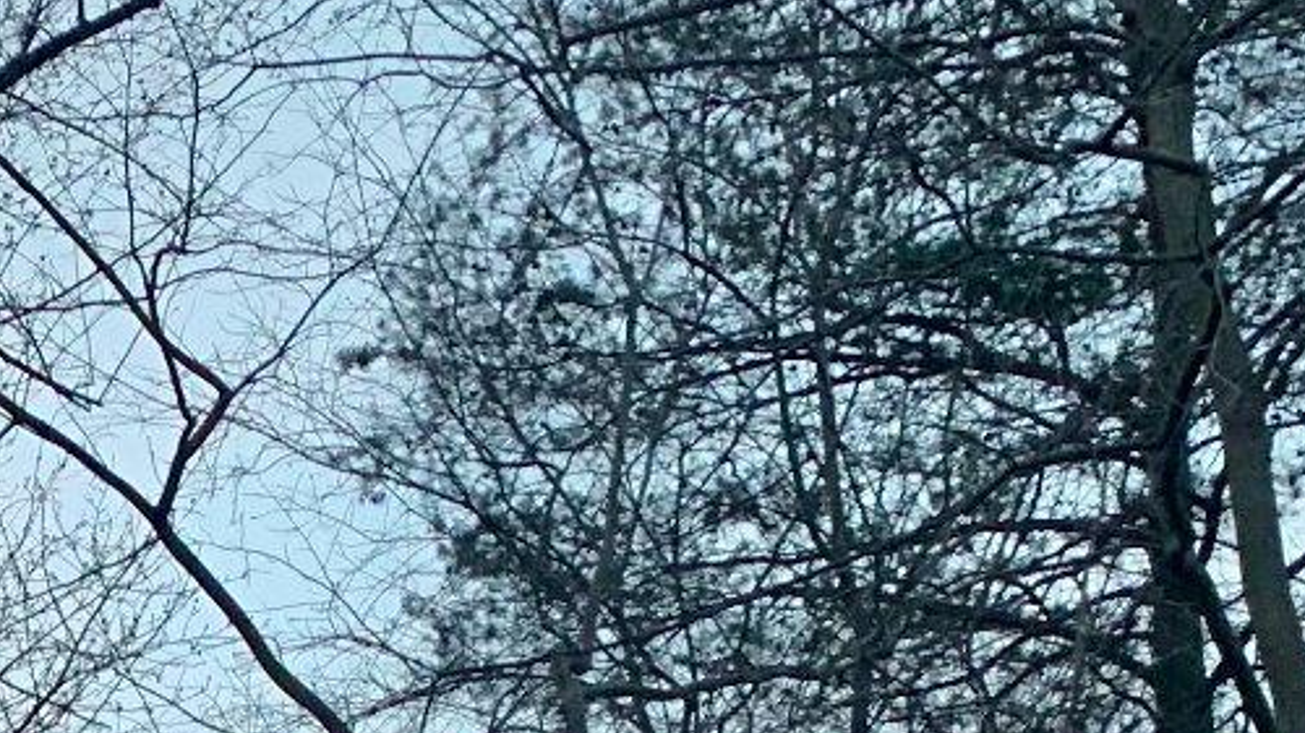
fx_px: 4013
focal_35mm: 116
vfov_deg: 9.0
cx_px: -337
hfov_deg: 17.5
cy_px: 1982
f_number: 1.8
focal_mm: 4.25
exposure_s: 1/60
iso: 125
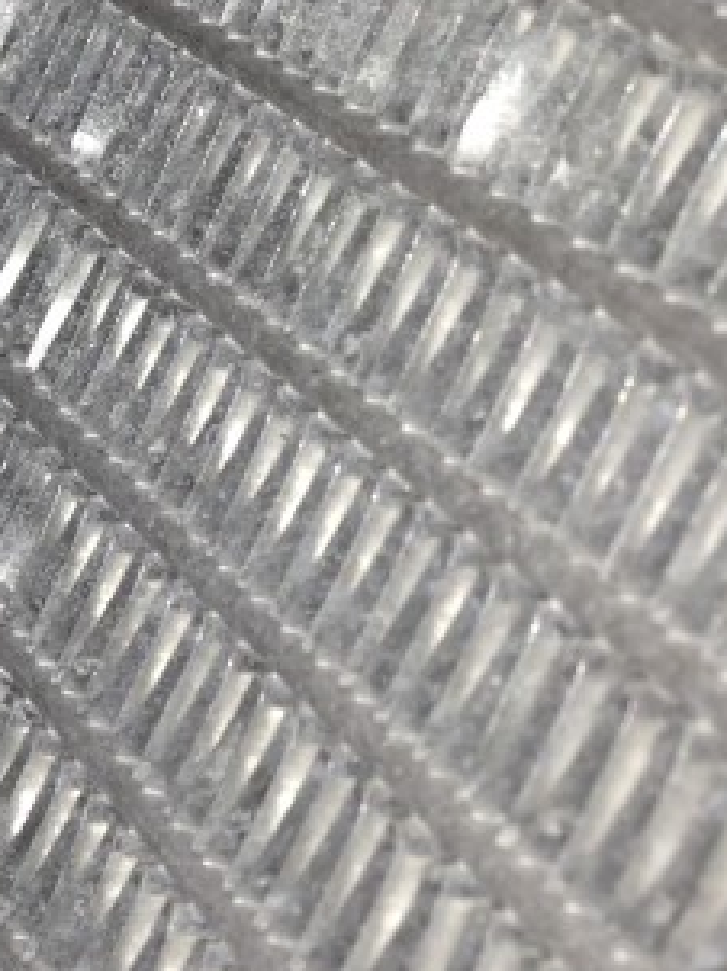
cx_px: -338
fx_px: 3141
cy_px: 289
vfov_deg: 17.5
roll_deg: +14.5
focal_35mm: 112
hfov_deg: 12.6
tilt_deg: -20.5
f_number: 2.4
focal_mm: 4.12
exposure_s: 1/90
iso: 50
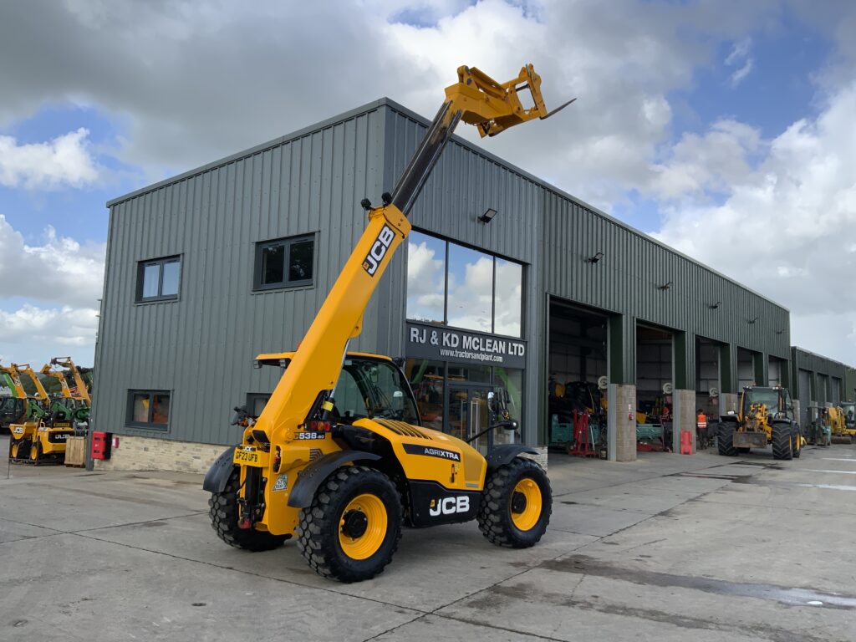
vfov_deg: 48.2
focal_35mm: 29
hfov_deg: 61.7
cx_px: 428
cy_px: 321
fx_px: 717
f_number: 1.8
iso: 16
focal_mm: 3
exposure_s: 1/962
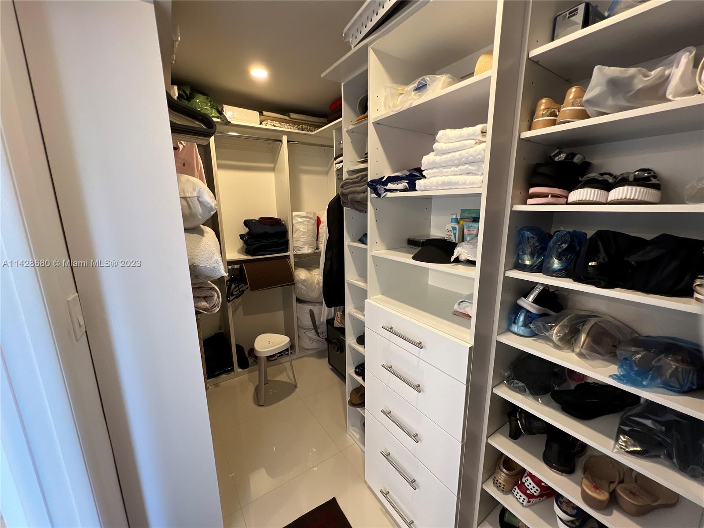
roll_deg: +0.9
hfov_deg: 106.2
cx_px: 352
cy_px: 264
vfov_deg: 89.9
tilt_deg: -12.3
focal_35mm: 13
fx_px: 264
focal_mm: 1.57
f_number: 1.8
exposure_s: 1/30
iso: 125
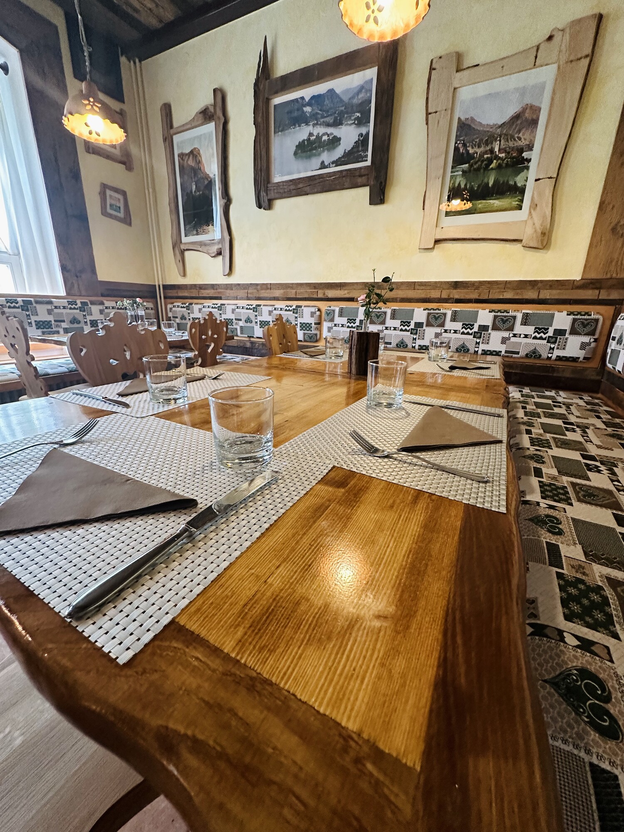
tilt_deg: -17.9
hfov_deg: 85.7
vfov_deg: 102.1
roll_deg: -2.3
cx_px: 312
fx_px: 336
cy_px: 416
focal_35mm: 14
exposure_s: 1/50
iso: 500
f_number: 2.2
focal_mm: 2.22
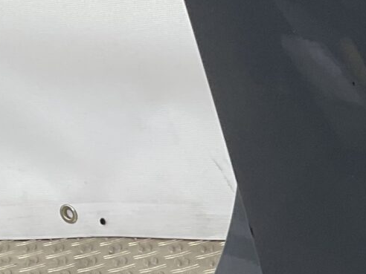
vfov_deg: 9.7
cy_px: 313
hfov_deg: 12.7
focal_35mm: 151
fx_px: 1597
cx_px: 453
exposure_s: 1/100
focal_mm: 3
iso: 25
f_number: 1.8
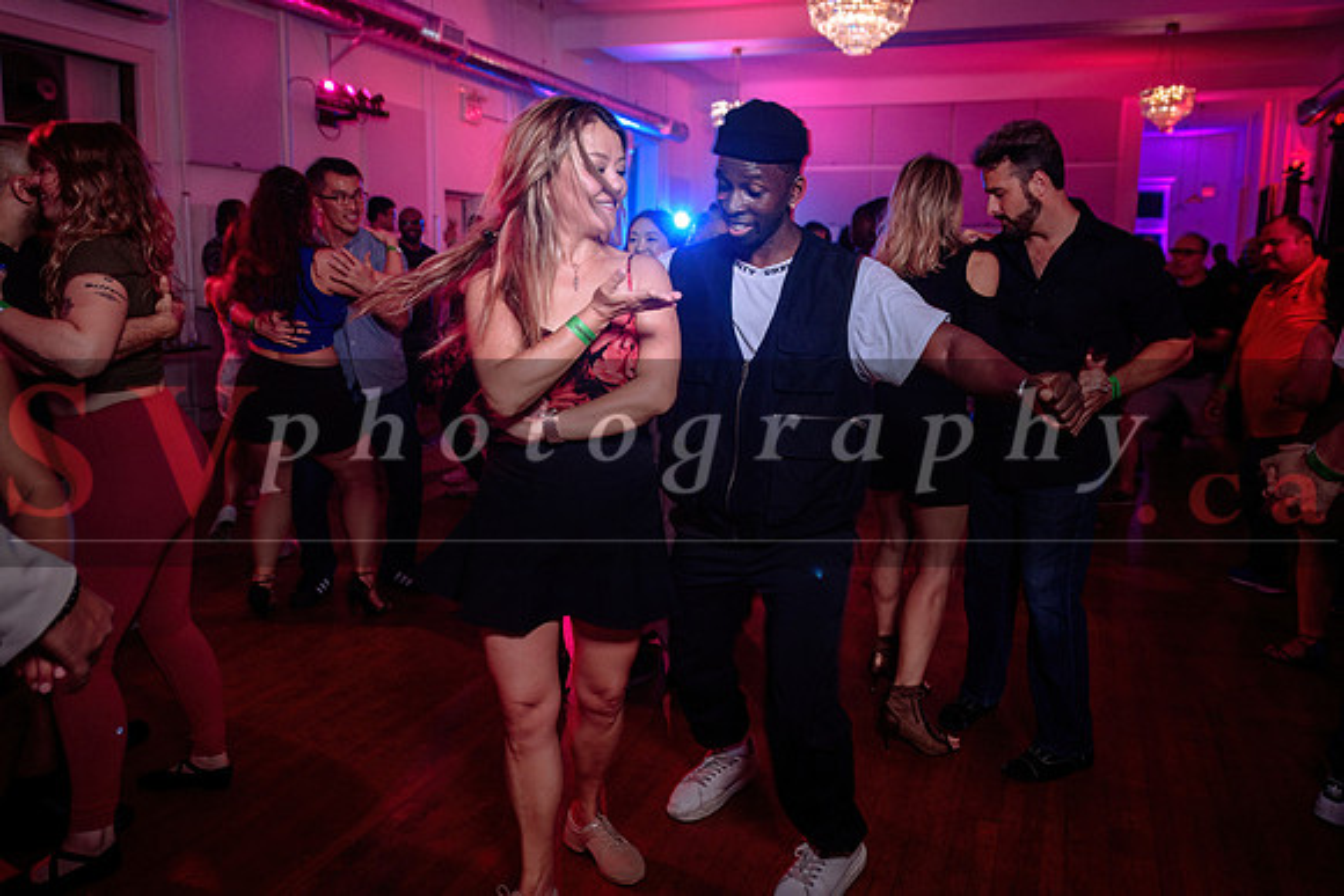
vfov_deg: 48.1
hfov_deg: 67.4
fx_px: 1003
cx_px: 752
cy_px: 394
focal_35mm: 27
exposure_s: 1/30
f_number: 2.8
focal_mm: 24
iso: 800
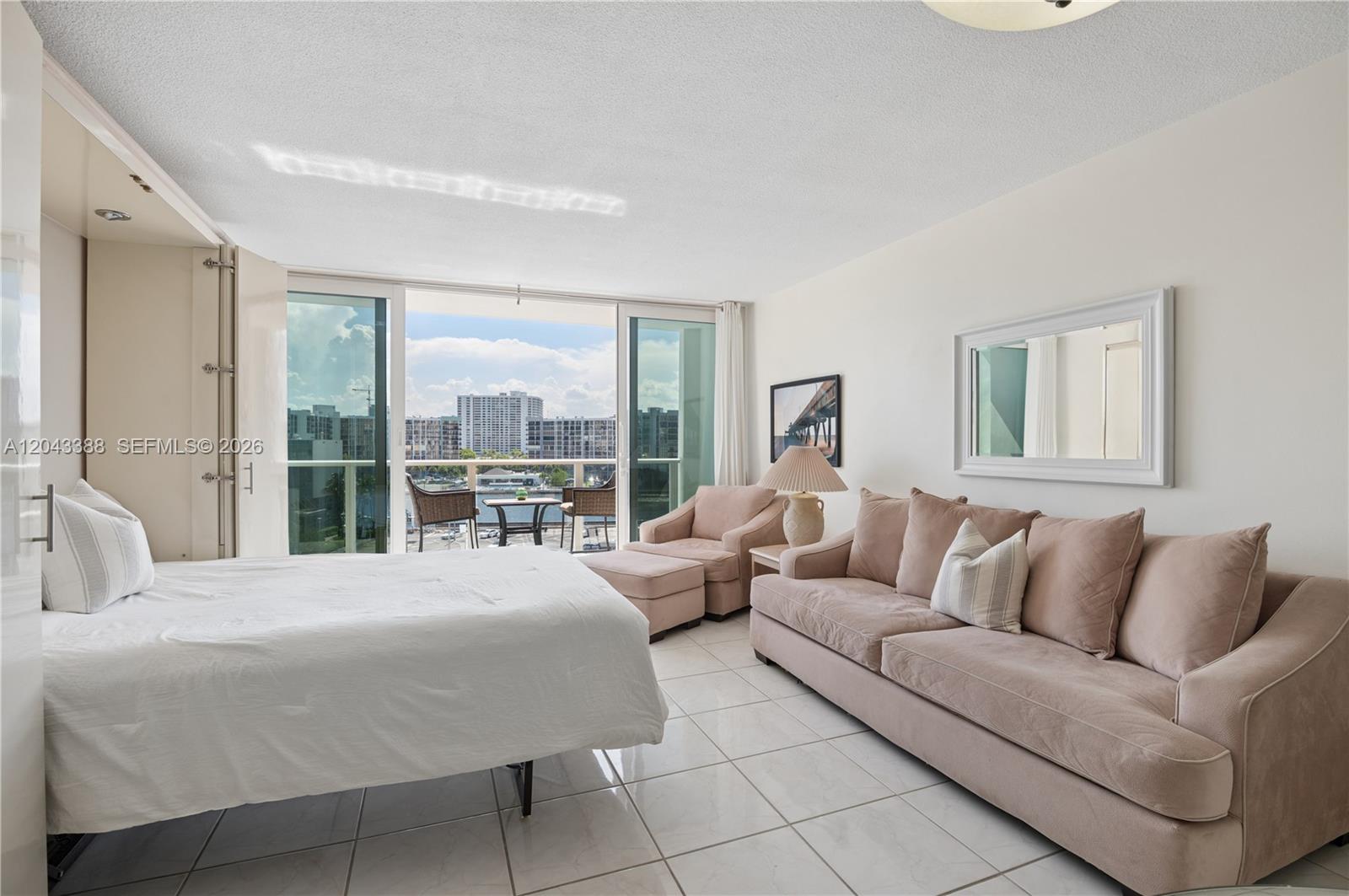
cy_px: 448
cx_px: 674
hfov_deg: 96.8
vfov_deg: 73.6
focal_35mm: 16
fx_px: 599
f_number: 8
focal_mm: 16
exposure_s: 1/80
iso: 250
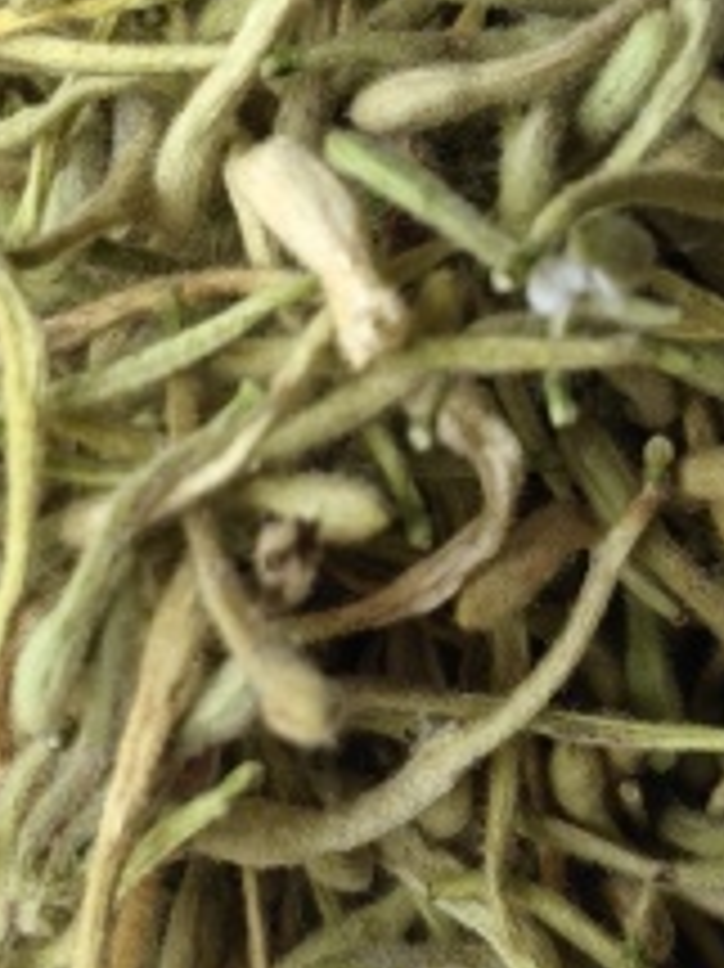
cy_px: 133
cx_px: 324
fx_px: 3741
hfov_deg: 11.1
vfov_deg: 14.6
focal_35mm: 134
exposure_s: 1/830
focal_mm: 5.72
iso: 160
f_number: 2
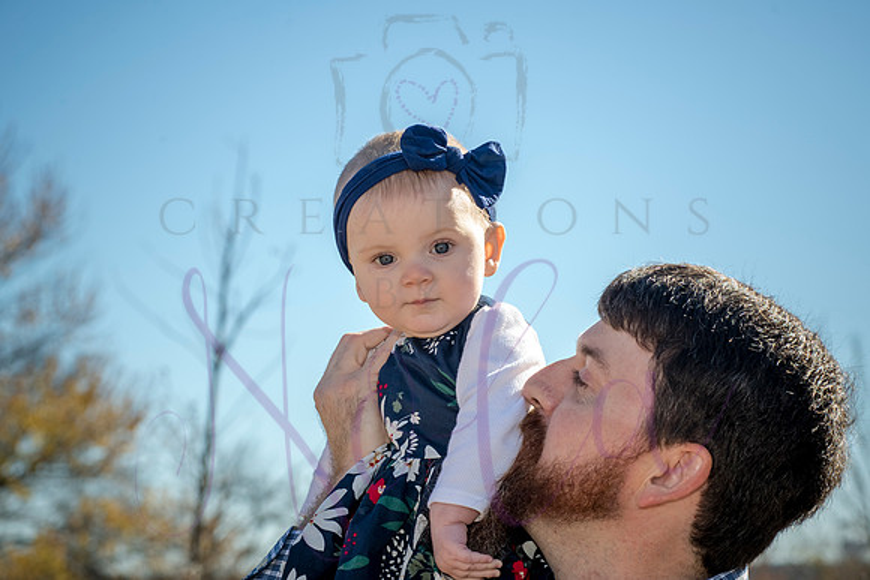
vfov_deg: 17.1
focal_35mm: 80
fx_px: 1934
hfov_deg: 25.4
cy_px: 290
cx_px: 435
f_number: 8
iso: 400
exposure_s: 1/500
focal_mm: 80
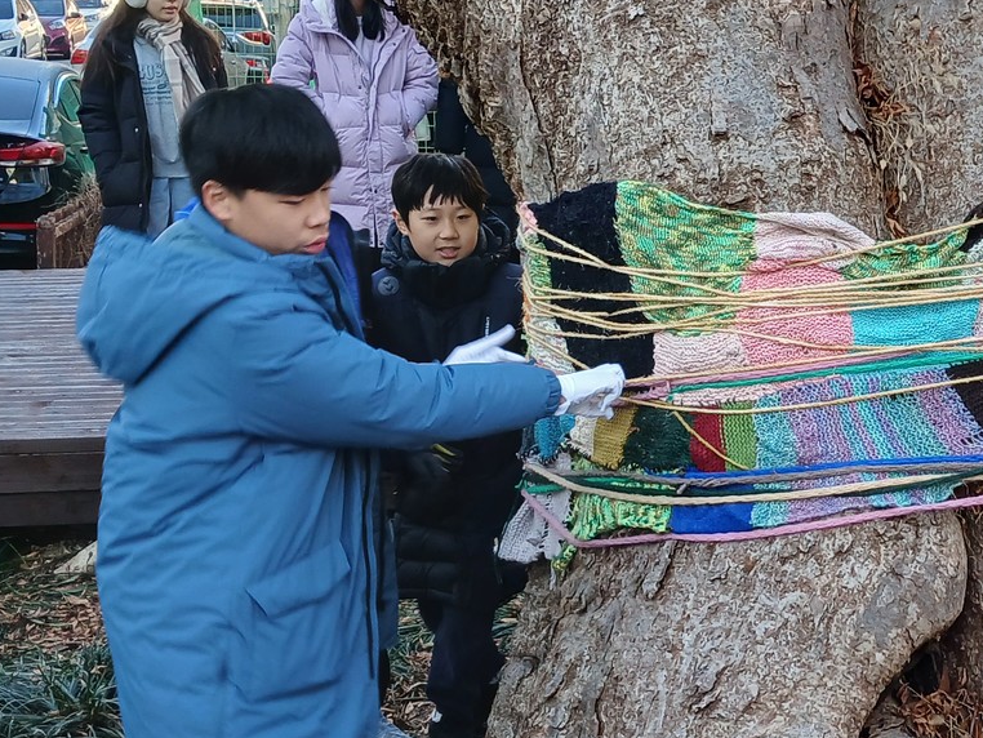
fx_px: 1932
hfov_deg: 27.4
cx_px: 917
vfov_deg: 21.6
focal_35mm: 68
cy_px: 350
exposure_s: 1/60
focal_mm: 4
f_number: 1.8
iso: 32
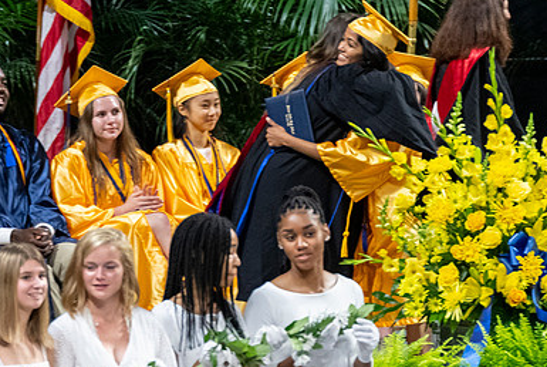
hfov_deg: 3.4
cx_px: 317
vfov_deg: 2.3
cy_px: 205
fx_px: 9252
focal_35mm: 608
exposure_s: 1/200
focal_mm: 200
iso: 2000
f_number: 4
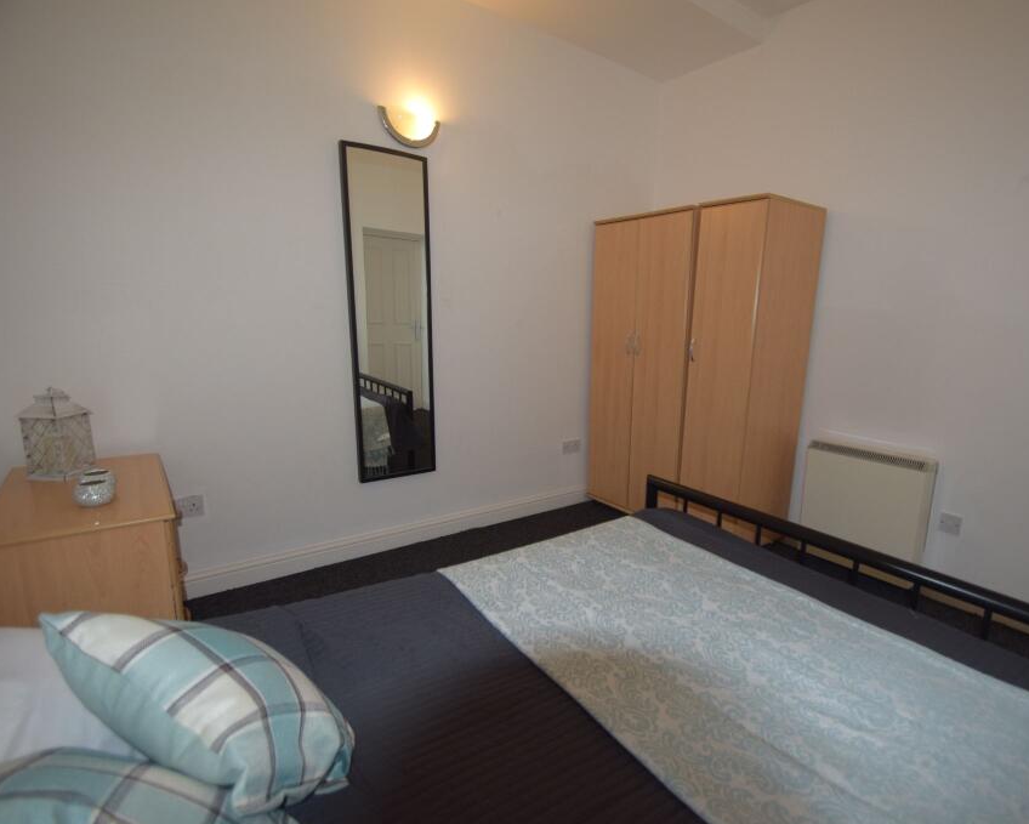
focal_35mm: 17
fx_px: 518
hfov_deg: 88.9
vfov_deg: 77.0
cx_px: 596
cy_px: 414
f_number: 3.5
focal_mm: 10
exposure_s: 1/60
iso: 800
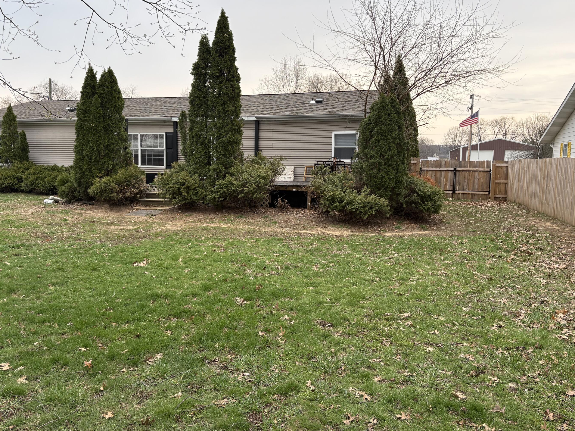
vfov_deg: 48.2
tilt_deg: -4.0
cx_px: 264
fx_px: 482
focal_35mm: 29
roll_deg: -0.9
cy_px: 201
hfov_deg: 61.6
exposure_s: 1/618
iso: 50
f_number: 1.6
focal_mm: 5.96
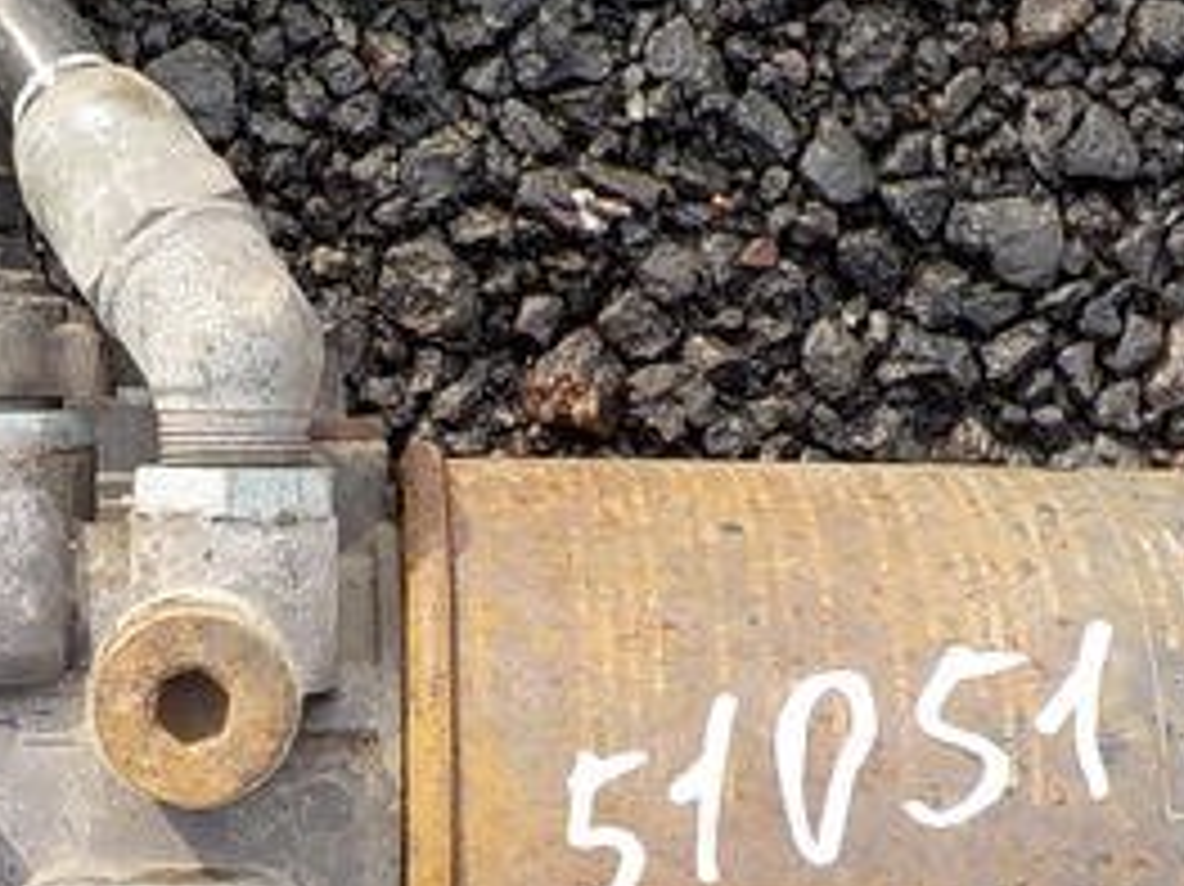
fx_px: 2496
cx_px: 383
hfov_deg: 26.5
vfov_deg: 19.8
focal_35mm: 73
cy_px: 769
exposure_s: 1/320
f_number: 3.3
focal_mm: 4.1
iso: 125
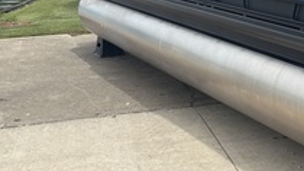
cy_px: 51
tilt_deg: -12.2
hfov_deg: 24.1
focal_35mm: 81
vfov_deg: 14.9
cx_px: 355
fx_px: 653
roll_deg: +0.9
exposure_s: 1/2710
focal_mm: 5.96
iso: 50
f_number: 1.6
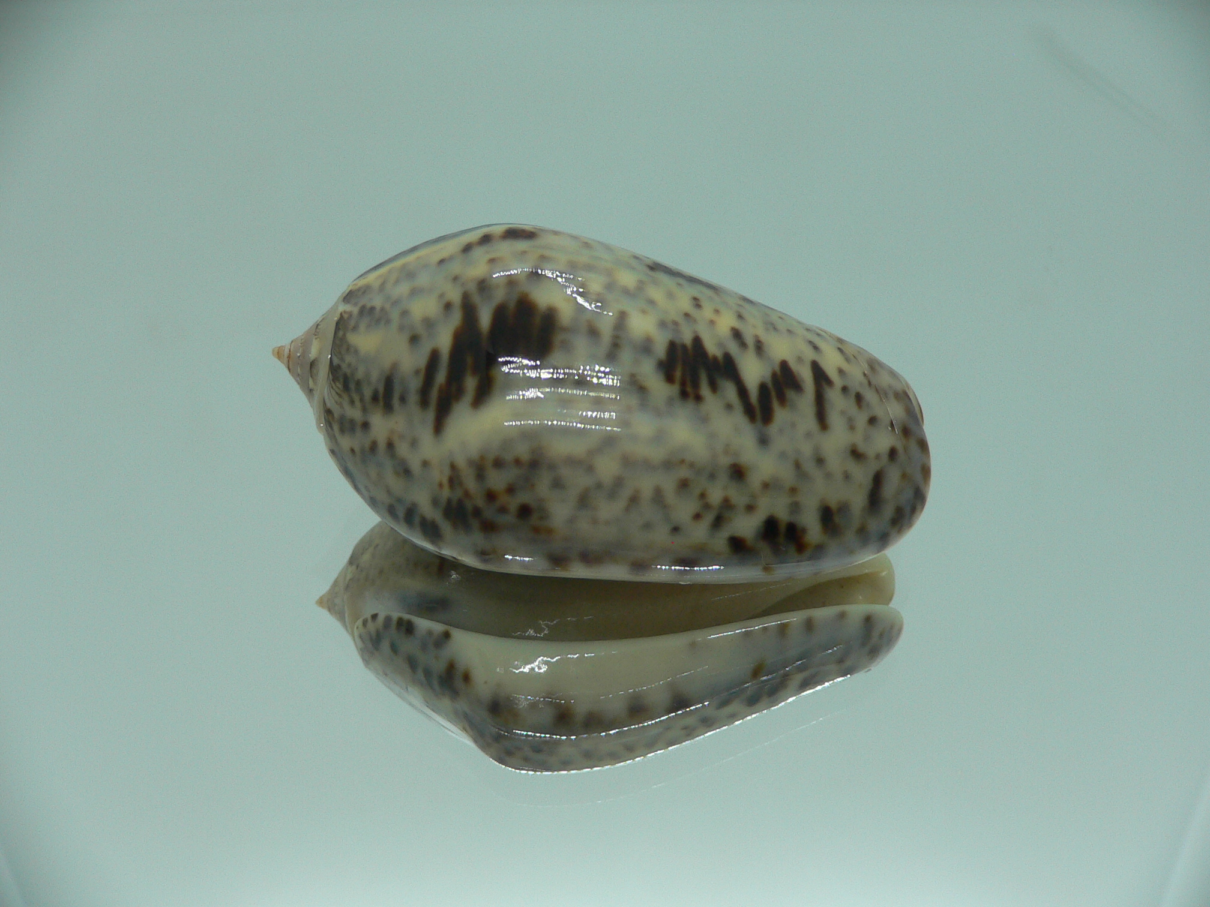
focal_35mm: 35
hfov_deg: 52.6
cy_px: 454
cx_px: 605
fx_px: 1223
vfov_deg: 40.7
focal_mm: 4.6
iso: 100
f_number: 2.8
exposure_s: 1/60
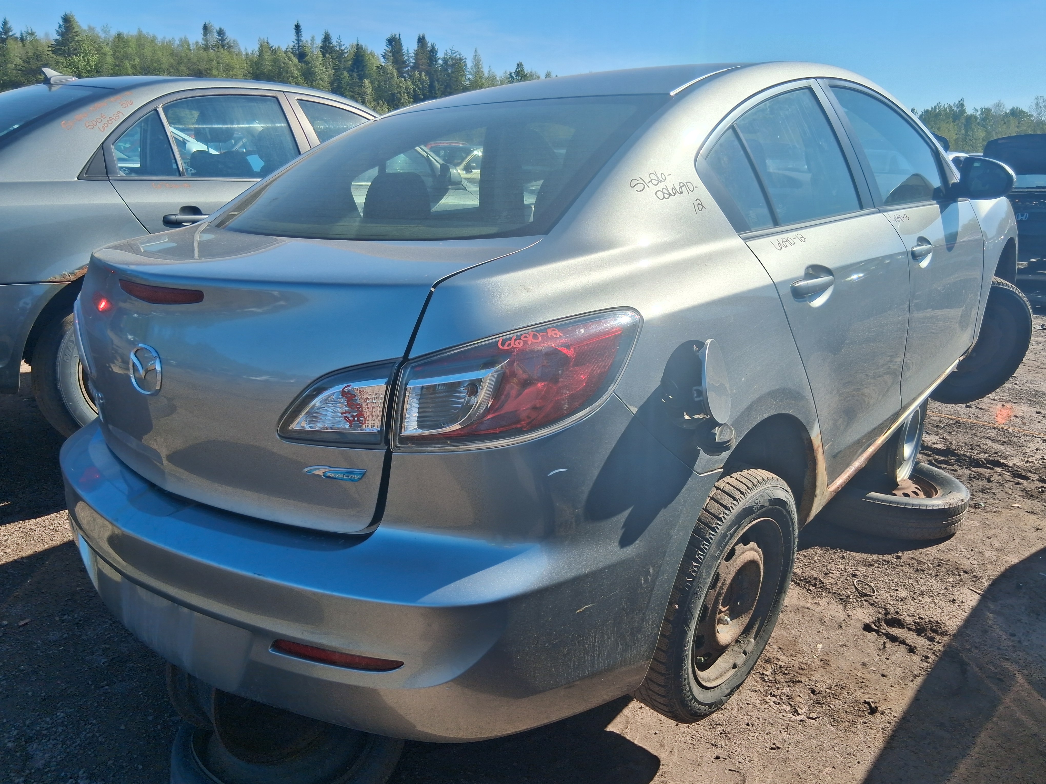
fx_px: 786
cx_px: 523
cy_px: 392
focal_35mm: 26
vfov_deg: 53.1
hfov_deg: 67.3
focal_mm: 3.98
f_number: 1.8
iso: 25
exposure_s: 1/926
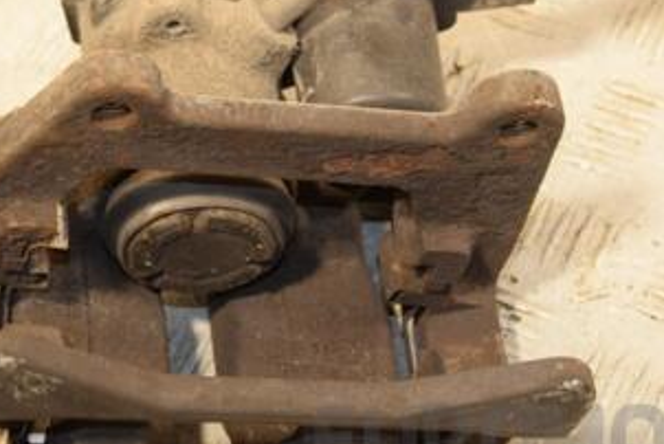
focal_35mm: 125
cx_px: 273
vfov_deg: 11.0
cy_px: 145
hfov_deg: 16.4
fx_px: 2308
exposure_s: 1/200
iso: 800
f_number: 5
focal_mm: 42
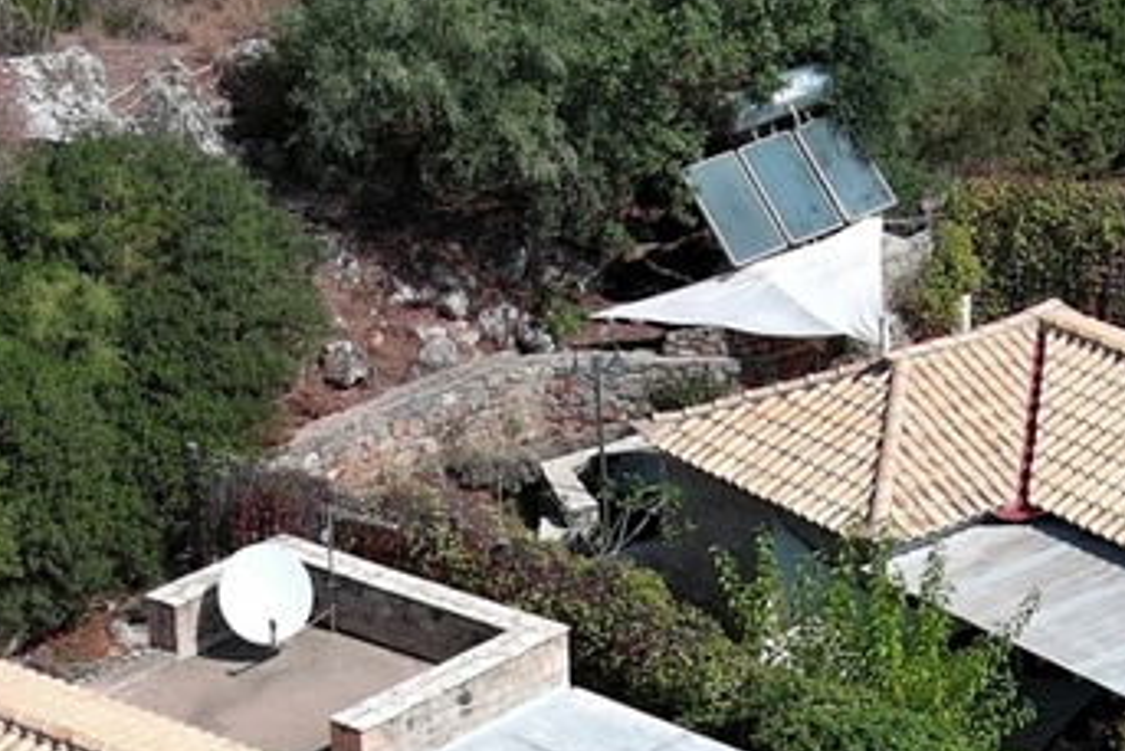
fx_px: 4283
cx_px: 767
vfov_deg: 9.8
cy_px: 1063
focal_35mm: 137
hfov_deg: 14.9
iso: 100
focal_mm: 10.57
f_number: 2.8
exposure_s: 1/51.3
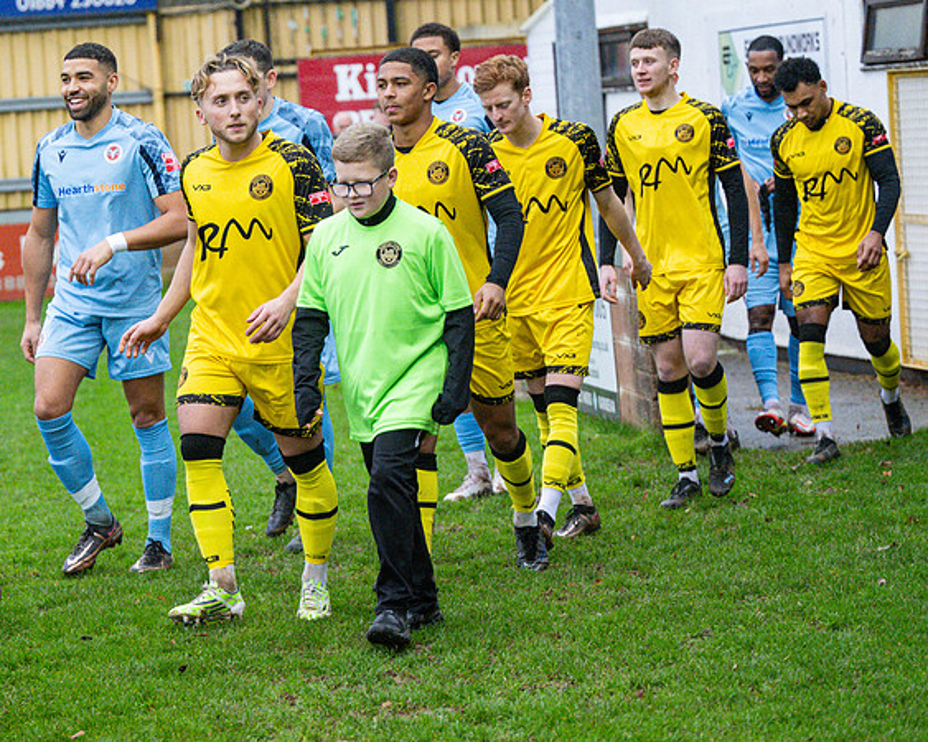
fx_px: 3813
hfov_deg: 13.9
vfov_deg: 11.1
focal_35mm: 139
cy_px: 420
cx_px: 370
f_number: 2.8
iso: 2000
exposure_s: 1/2000
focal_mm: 73
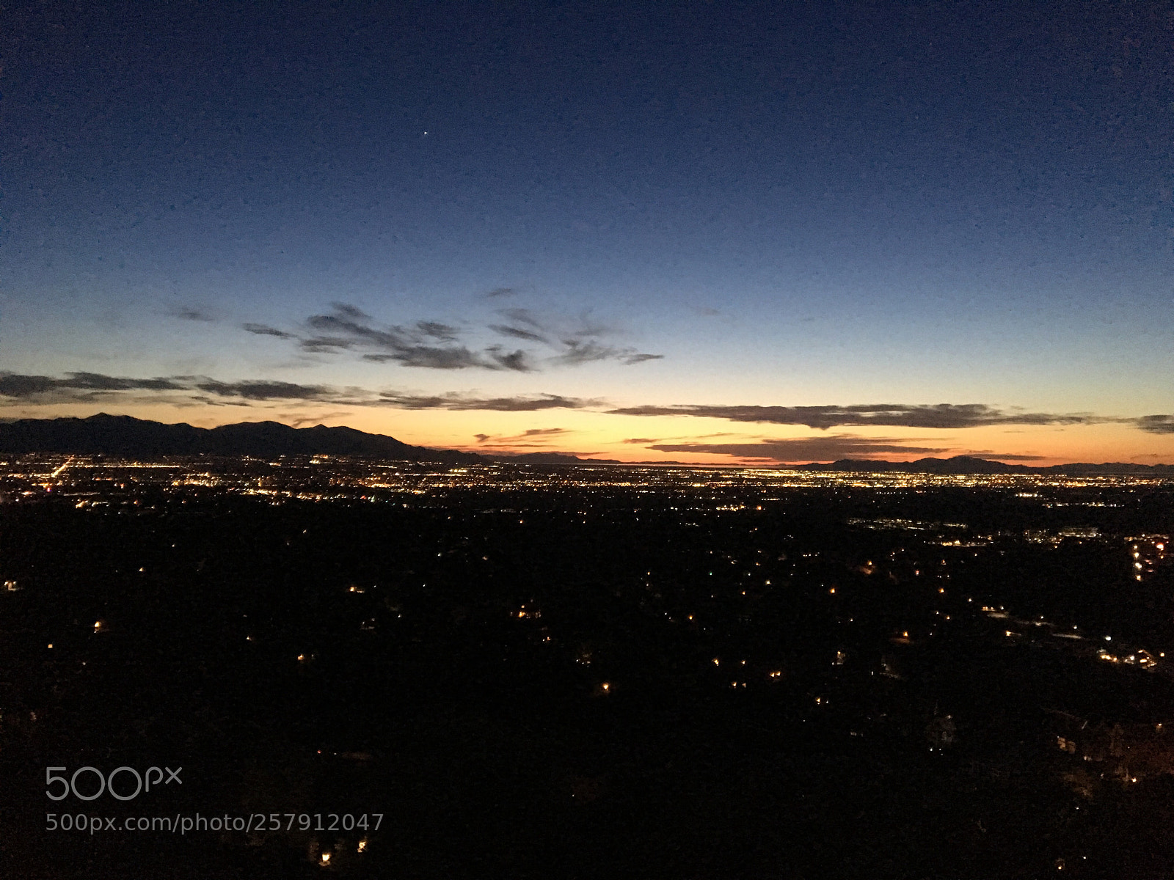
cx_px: 587
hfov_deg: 61.7
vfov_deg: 48.2
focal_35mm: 29
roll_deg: -2.0
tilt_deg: +1.2
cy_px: 440
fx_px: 984
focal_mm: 4.15
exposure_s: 1/15
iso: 320
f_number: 2.2
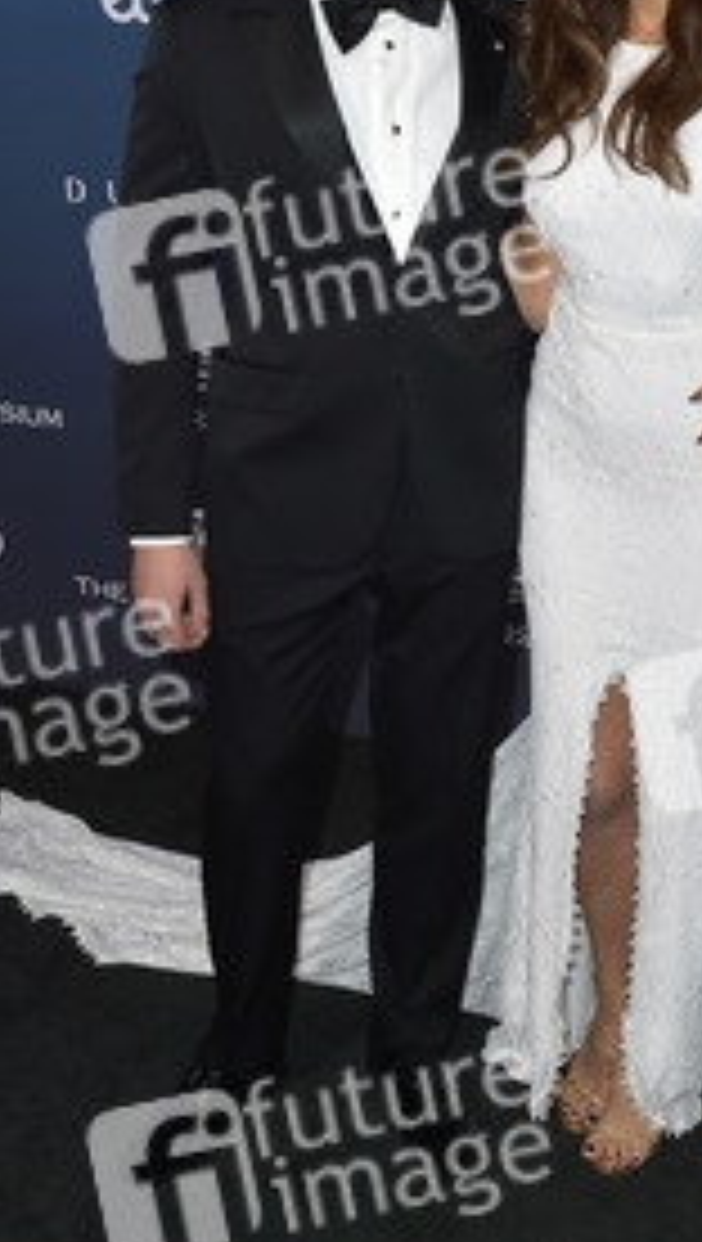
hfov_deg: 25.4
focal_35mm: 47
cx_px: 452
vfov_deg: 43.4
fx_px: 1550
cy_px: 482
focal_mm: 31
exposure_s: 1/250
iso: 250
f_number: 5.6
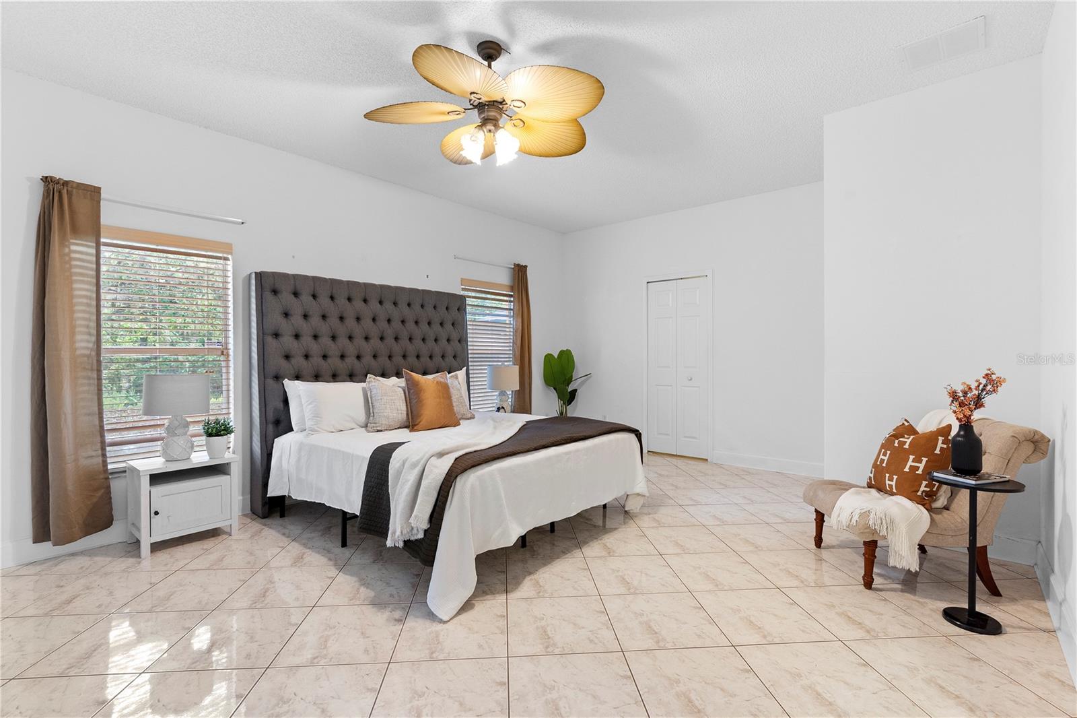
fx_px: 479
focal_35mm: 16
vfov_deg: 73.7
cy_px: 359
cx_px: 538
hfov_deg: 96.7
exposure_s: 1/5
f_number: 8
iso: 800
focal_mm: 16
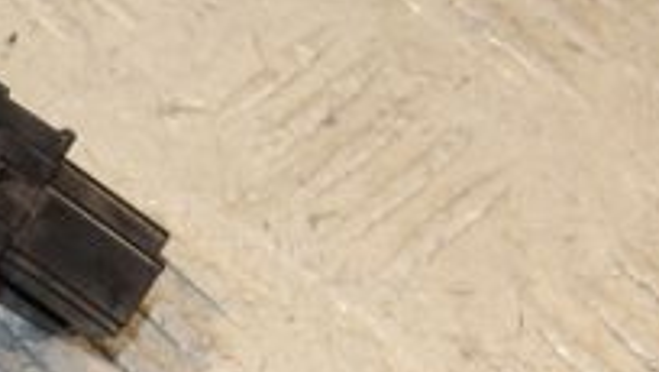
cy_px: 265
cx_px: -326
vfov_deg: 5.2
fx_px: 4126
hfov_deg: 8.9
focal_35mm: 236
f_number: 8
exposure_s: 1/200
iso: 800
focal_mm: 48
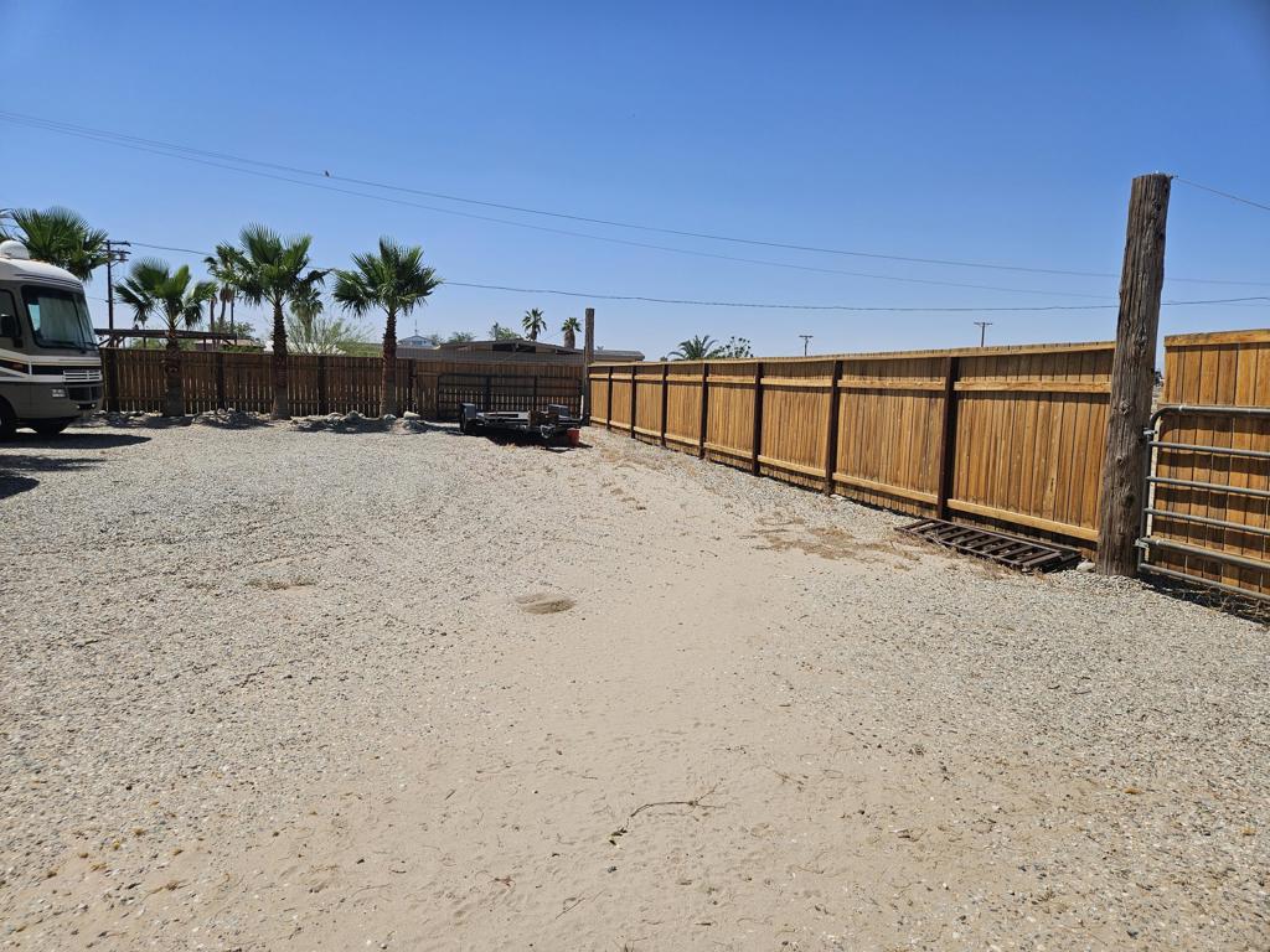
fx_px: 844
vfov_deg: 58.9
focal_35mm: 23
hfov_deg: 73.9
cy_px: 476
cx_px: 635
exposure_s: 1/4199
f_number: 1.8
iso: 25
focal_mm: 5.4
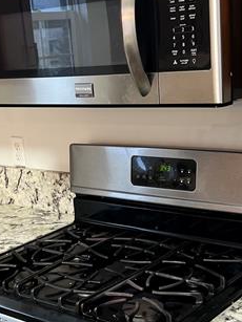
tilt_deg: -13.6
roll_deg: +5.8
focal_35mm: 65
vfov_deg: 29.7
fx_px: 606
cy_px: 205
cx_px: 92
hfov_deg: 22.5
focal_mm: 5.7
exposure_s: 1/60
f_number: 1.5
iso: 250
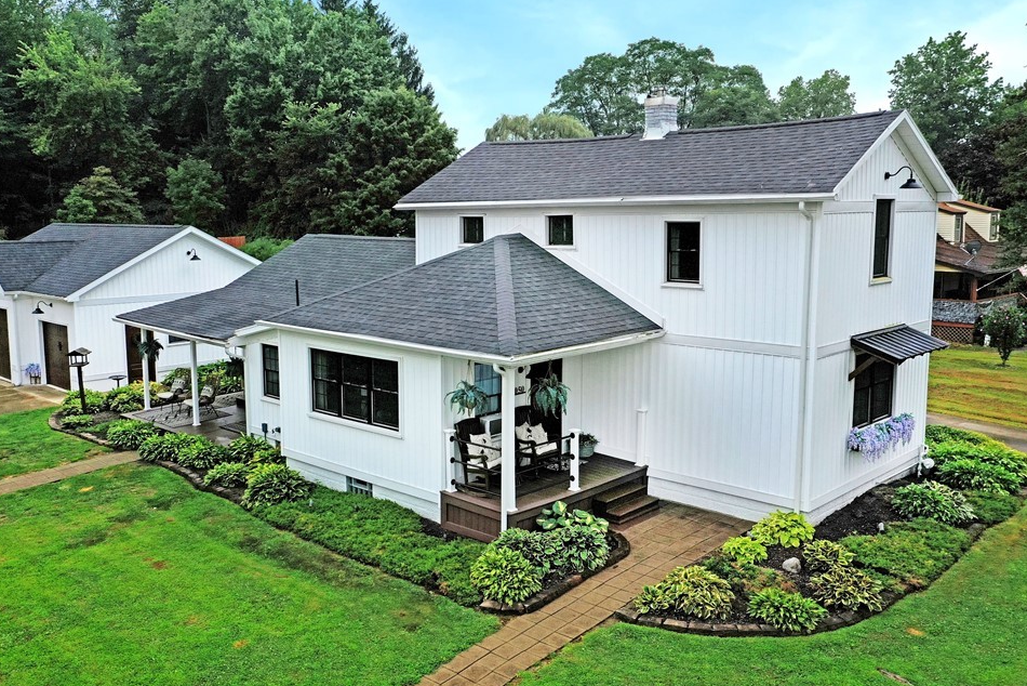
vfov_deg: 41.1
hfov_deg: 58.7
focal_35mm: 32
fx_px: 913
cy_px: 331
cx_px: 485
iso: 100
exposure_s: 1/500
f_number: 5.6
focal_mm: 10.26
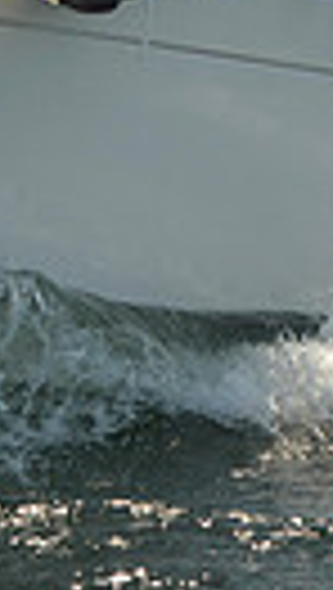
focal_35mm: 463
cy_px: -25
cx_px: 194
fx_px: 7245
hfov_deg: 2.6
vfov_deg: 4.7
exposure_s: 1/1250
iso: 200
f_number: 7.1
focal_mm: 100
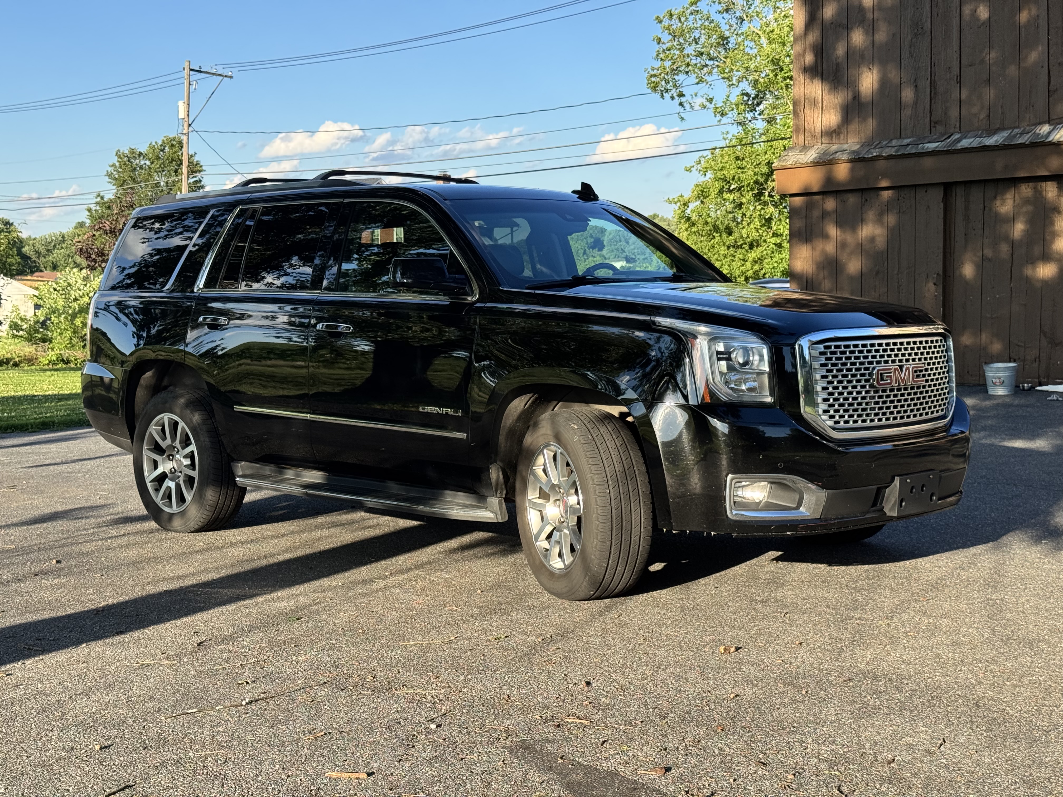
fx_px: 1474
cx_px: 532
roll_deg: +0.8
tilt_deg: -5.7
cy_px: 398
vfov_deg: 30.3
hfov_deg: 39.7
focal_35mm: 48
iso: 64
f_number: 1.78
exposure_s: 1/1312
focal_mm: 6.76
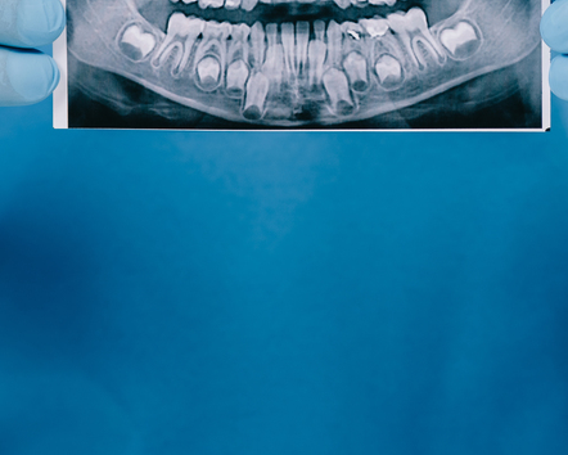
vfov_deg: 5.3
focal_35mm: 290
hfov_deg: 6.7
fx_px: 4877
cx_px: 359
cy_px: -46
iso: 160
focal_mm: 105
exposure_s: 1/160
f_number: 4
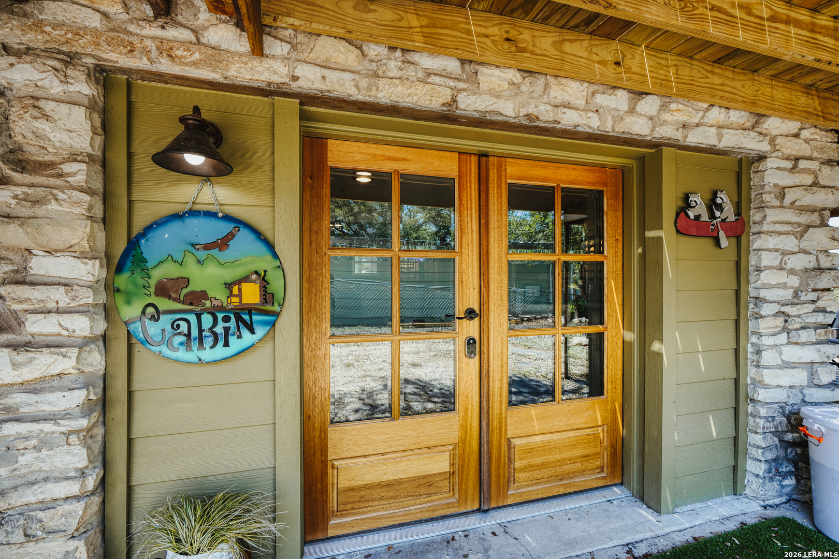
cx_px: 420
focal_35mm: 16
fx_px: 373
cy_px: 280
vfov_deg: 73.7
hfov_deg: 96.7
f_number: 7.1
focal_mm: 16
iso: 100
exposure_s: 1/125
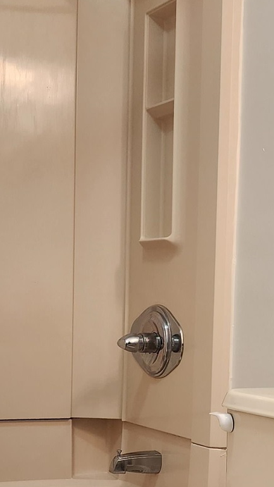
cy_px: 386
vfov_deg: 27.7
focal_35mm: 75
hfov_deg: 16.0
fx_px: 969
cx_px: 202
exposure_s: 1/120
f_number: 1.8
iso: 320
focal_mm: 6.4
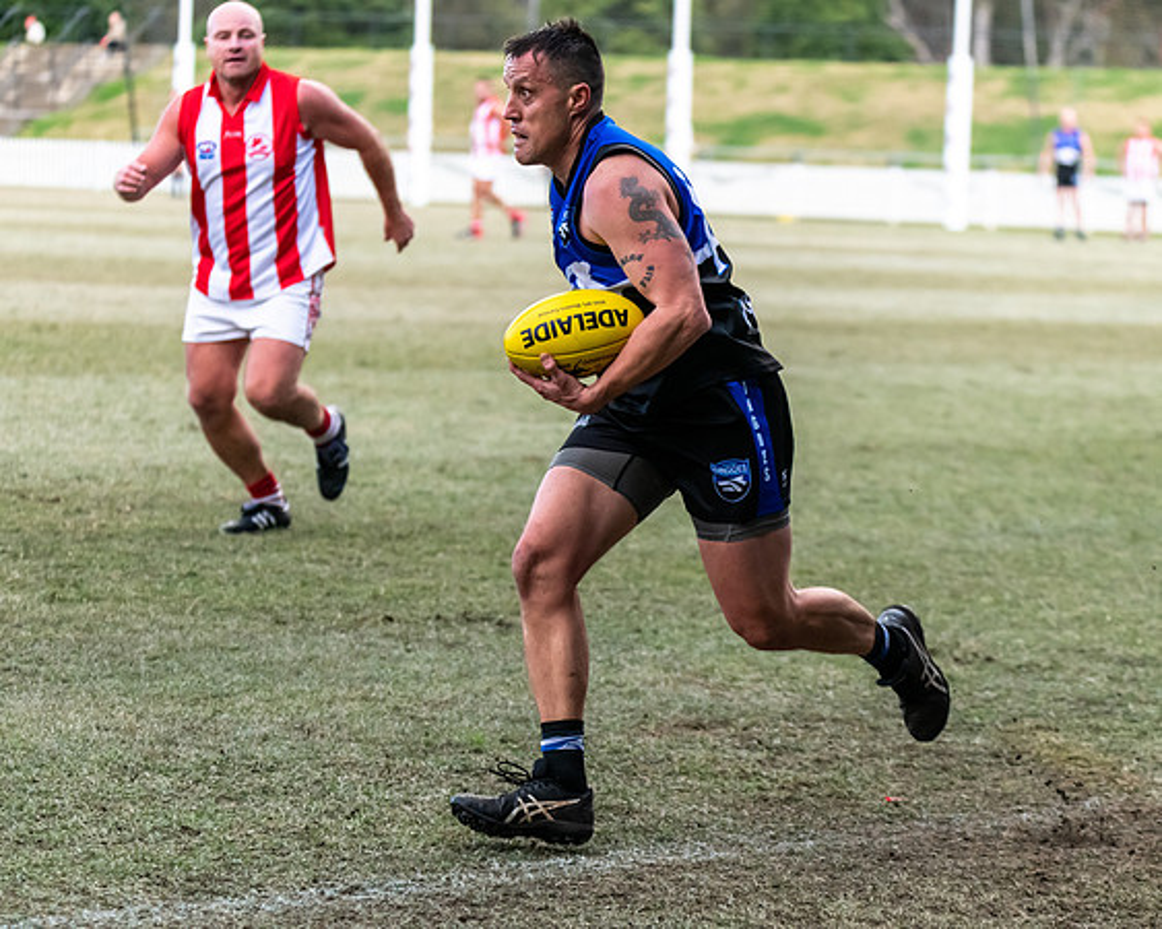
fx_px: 5808
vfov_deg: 9.1
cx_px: 594
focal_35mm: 169
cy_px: 464
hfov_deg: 11.4
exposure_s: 1/1600
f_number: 5
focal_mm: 150
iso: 2500
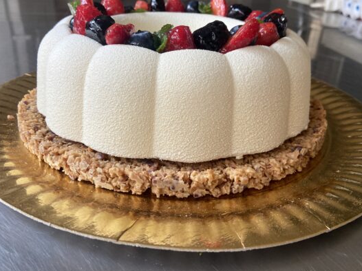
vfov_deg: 42.7
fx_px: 345
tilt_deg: -23.6
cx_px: 190
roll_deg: -3.9
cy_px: 105
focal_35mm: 33
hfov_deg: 55.3
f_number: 1.8
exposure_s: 1/106
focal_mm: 4.25
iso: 125
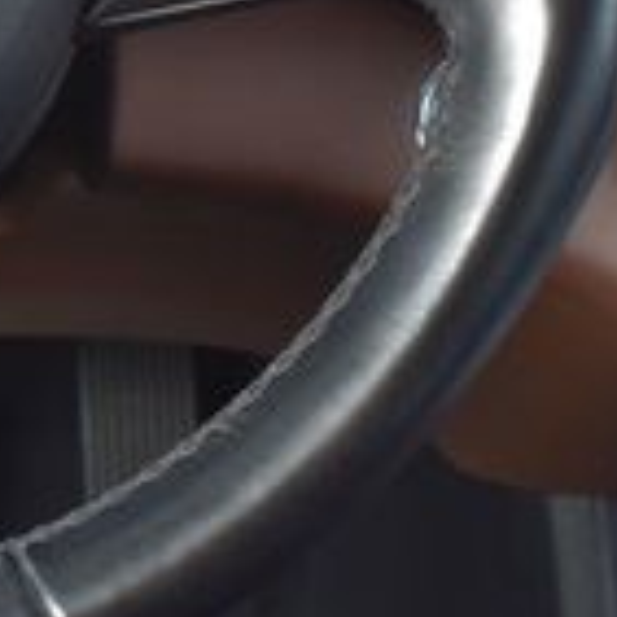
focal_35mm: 133
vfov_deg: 12.8
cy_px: -158
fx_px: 2681
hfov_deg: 12.5
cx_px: -280
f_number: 7.1
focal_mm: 23
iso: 400
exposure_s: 1/40
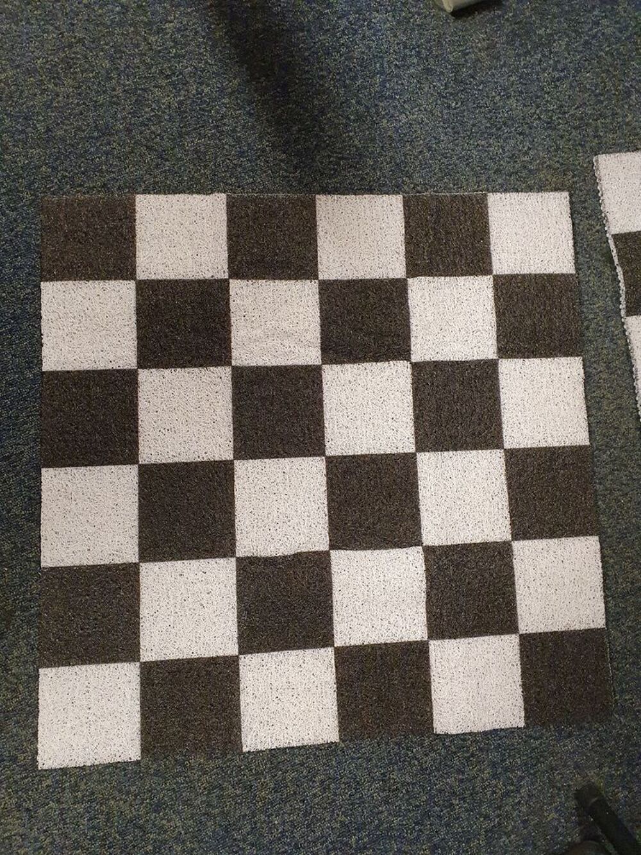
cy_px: 428
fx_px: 642
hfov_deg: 53.1
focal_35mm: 26
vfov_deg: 67.3
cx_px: 320
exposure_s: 1/50
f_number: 2.4
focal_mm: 4.32
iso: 400
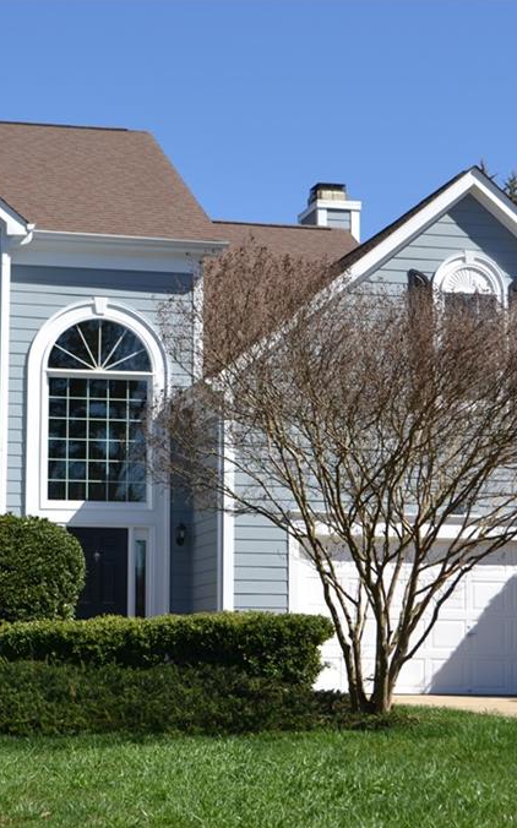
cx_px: 243
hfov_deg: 14.8
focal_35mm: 88
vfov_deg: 23.6
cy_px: 415
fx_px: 1986
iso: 100
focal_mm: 38
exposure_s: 1/250
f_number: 8
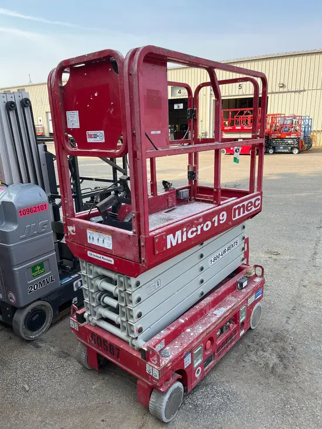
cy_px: 214
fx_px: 322
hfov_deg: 53.1
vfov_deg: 67.3
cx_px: 161
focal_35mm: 26
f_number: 1.6
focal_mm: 5.1
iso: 50
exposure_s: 1/864
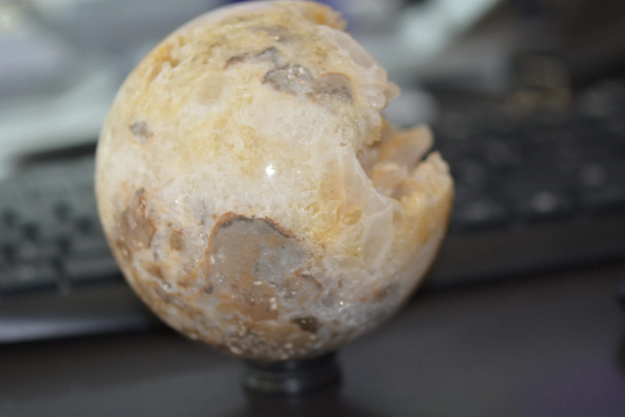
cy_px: 208
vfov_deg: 8.7
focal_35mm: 158
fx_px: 2735
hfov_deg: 13.0
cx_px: 312
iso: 400
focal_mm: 105
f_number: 3.2
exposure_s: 1/60
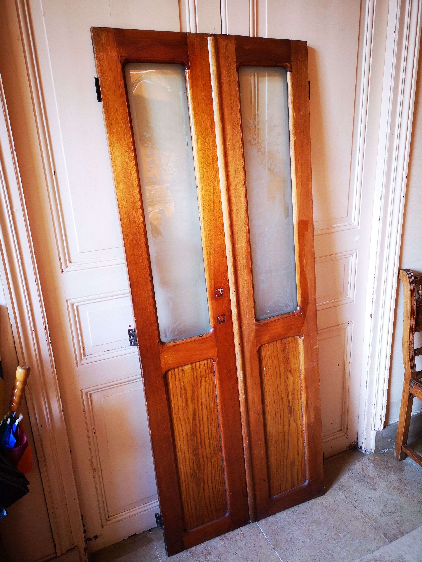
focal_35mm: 27
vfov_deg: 65.3
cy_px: 281
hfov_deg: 51.4
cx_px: 211
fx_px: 439
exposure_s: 1/33.3
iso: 400
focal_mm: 5.58
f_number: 1.8
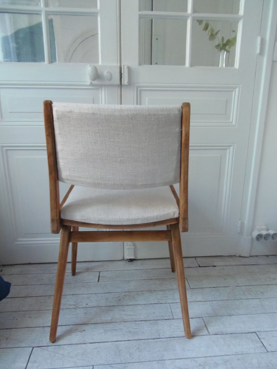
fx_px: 256
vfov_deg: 71.6
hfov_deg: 56.8
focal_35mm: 24
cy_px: 184
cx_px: 138
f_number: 2.9
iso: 400
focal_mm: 4.3
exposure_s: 1/30
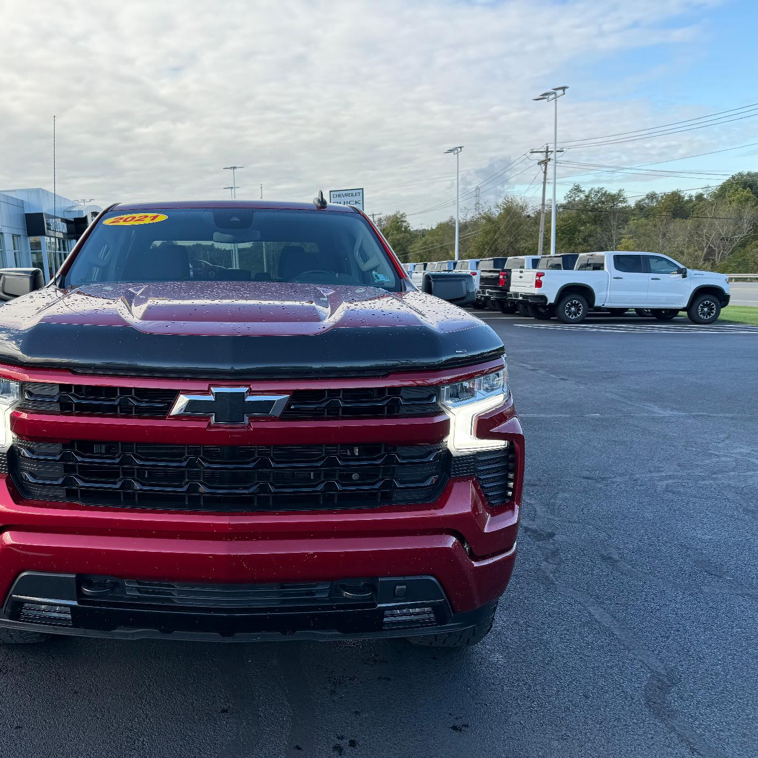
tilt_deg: -9.4
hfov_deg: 54.4
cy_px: 388
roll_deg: +3.7
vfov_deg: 55.6
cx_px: 249
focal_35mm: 29
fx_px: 718
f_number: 1.78
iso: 80
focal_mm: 6.76
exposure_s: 1/1005
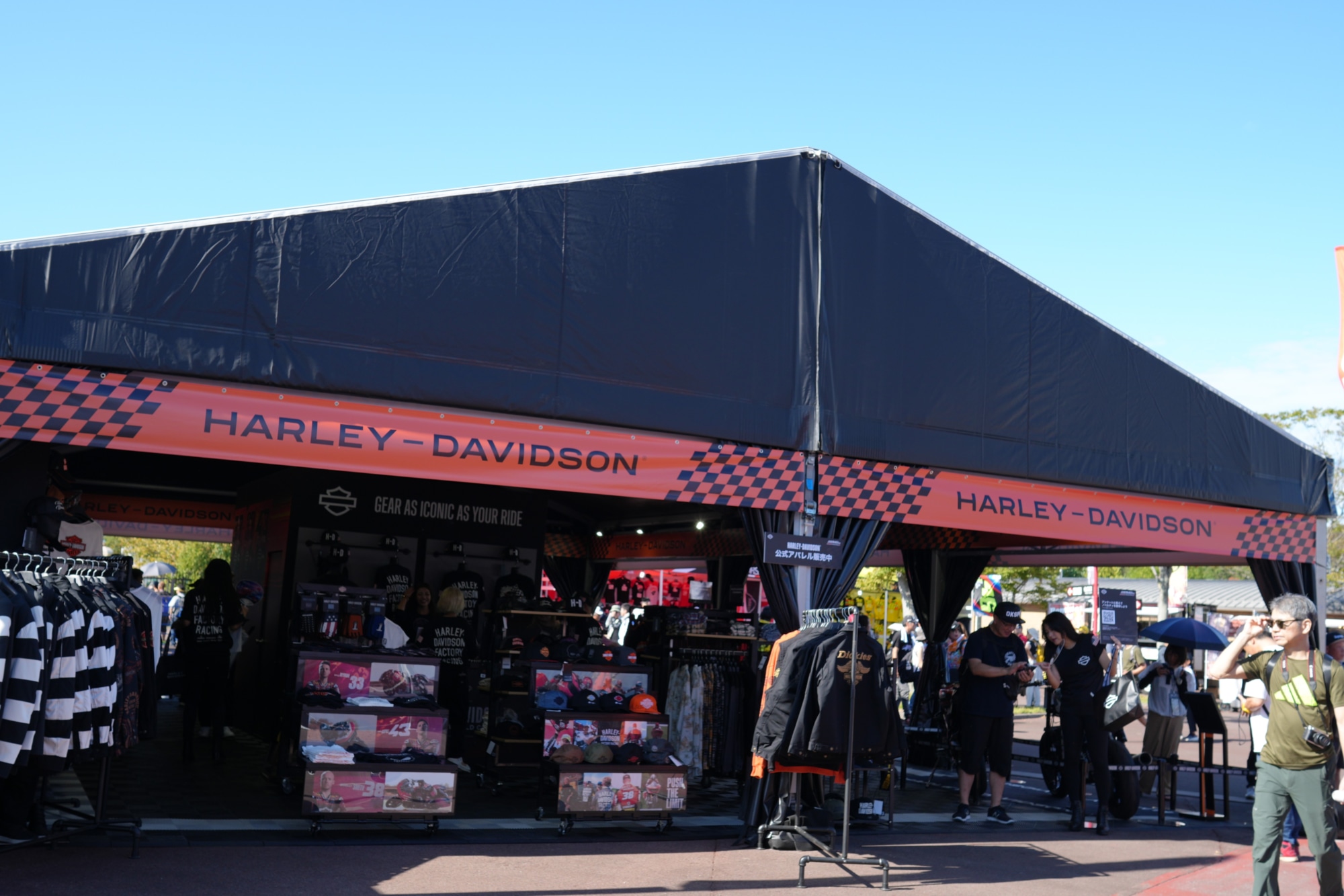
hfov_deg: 53.1
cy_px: 448
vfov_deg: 36.9
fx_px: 1344
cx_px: 672
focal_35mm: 36
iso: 100
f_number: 4.5
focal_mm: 24
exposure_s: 1/320
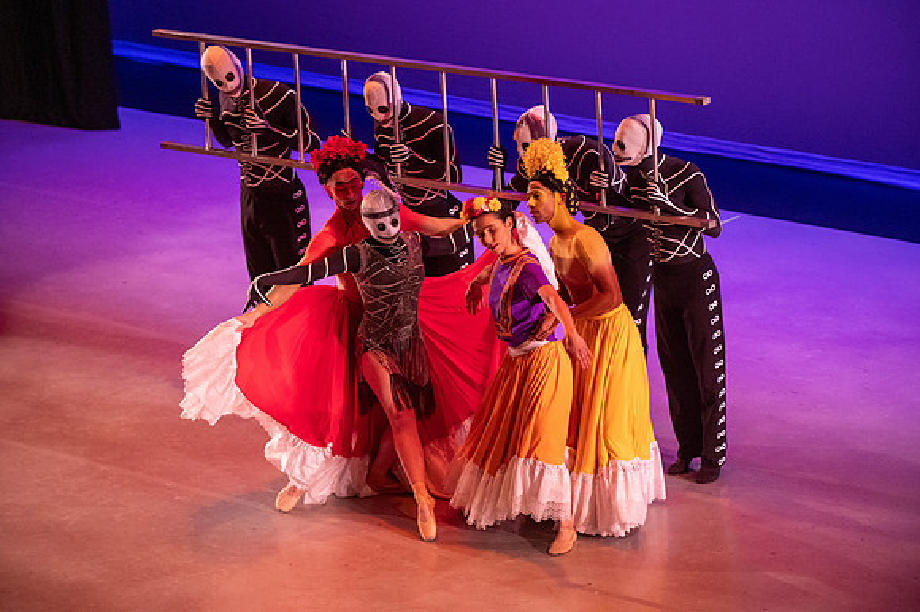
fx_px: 4342
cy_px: 306
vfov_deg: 8.1
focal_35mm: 170
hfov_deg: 12.1
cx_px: 460
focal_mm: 170
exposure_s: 1/500
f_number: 2.8
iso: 6400
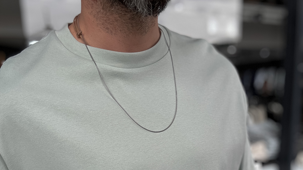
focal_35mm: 44
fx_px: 354
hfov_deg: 46.4
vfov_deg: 24.8
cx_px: 150
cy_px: 196
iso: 25
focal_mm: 2.69
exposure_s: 1/200
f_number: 1.9
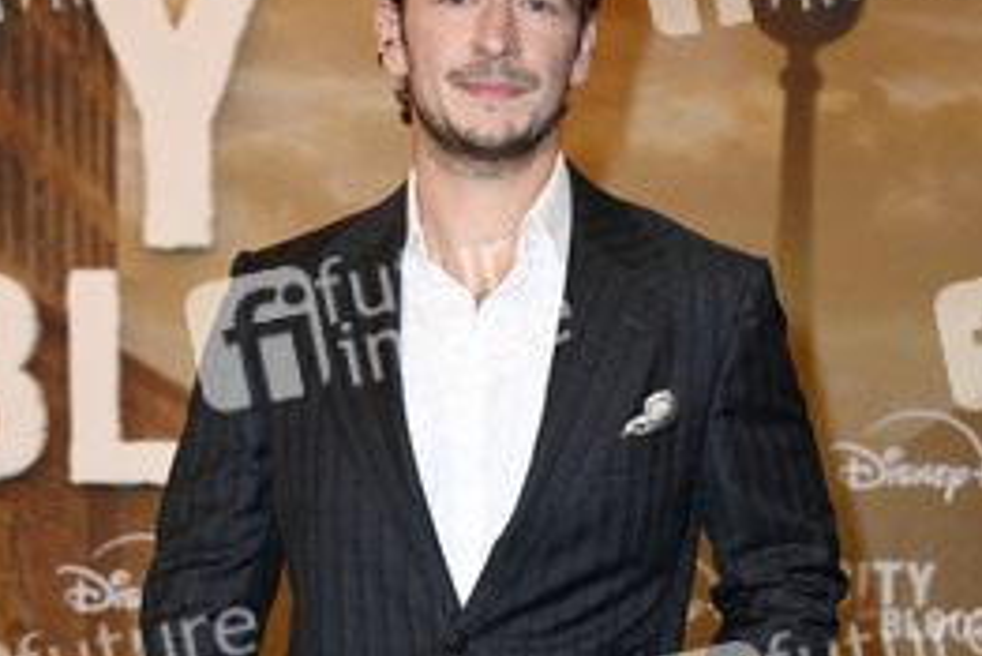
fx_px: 3411
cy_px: 510
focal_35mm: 125
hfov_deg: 16.4
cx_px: 487
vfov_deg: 11.0
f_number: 5.6
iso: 1000
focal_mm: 82
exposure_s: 1/250
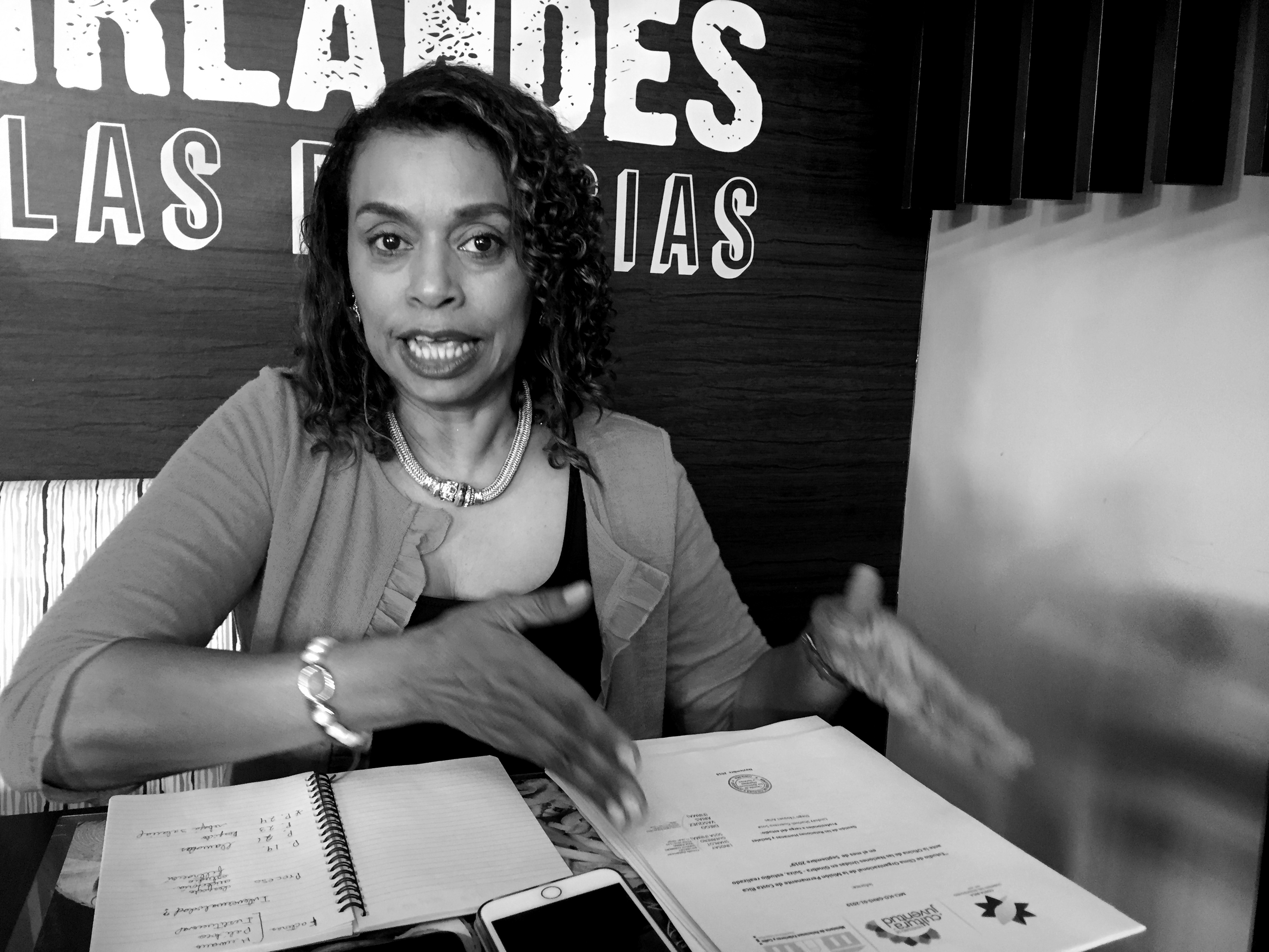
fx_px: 1063
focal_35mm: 29
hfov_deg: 61.7
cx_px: 634
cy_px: 476
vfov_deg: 48.2
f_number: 2.2
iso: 125
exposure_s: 1/30
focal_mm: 4.15
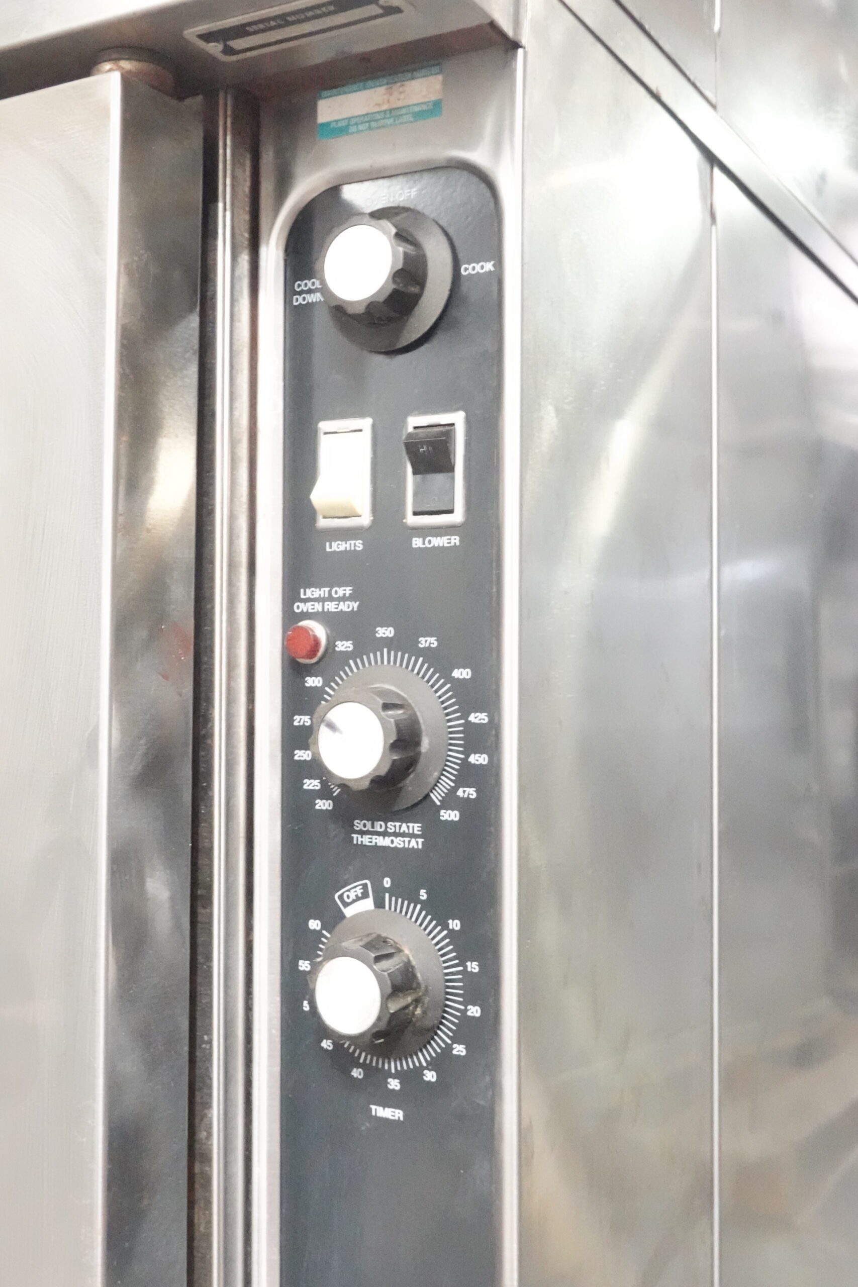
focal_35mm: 41
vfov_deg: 47.4
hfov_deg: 32.6
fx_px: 1465
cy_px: 644
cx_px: 429
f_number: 5
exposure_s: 1/10
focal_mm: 15.28
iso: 6400
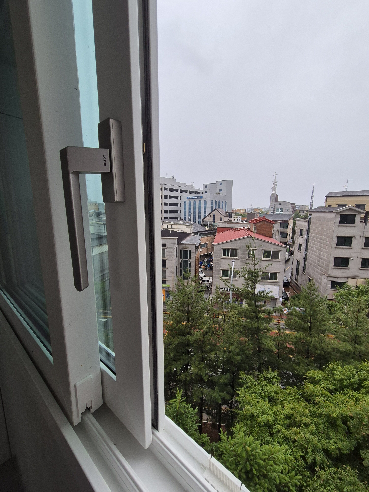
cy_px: 246
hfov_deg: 89.9
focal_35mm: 13
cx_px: 184
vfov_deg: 106.2
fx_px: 185
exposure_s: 1/718
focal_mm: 2.2
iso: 100
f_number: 2.2
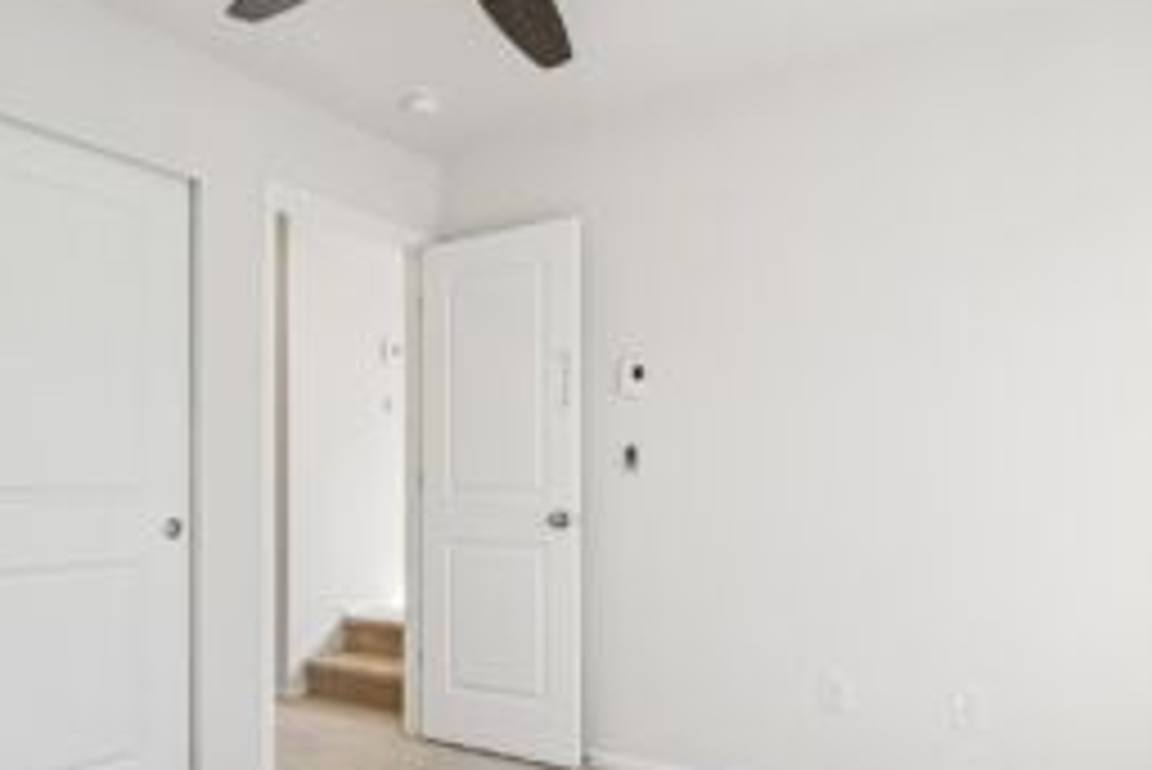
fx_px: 800
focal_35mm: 25
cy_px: 502
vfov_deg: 50.6
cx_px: 572
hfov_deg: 71.5
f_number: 8
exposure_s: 1/320
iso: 1600
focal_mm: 16
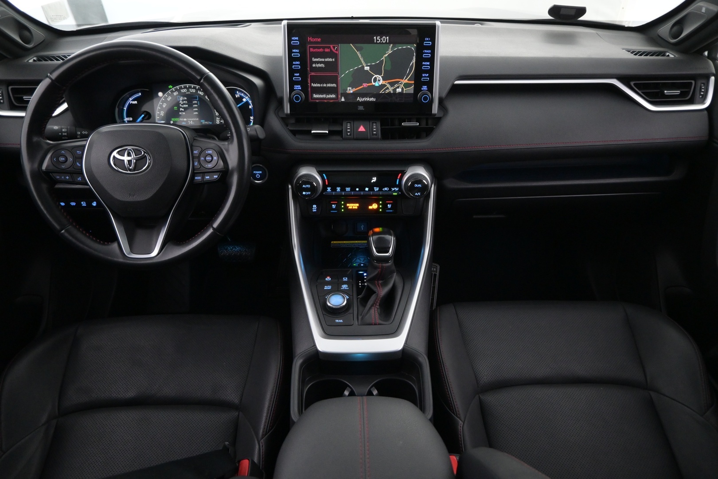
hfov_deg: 73.7
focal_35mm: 24
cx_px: 359
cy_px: 240
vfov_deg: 53.1
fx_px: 479
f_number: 3.5
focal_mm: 16
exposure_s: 1/50
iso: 2500
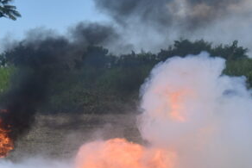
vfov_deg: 12.3
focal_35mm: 111
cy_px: 137
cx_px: -48
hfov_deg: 17.6
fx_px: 777
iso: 100
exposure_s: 1/800
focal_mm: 45
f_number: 5.6
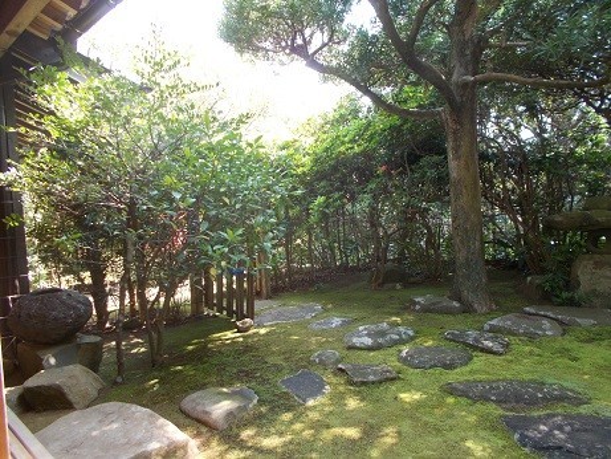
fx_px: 459
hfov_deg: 67.3
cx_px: 306
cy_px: 230
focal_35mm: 26
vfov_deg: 53.1
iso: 80
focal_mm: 4.6
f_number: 3.2
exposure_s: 1/30
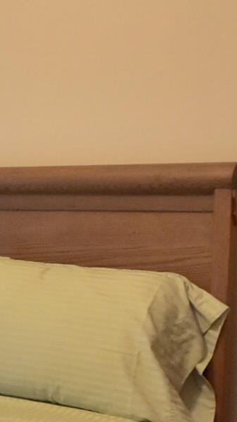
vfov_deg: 26.7
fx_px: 883
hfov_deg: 13.9
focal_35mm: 79
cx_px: -159
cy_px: 290
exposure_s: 1/40
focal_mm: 10
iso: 1600
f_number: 3.5
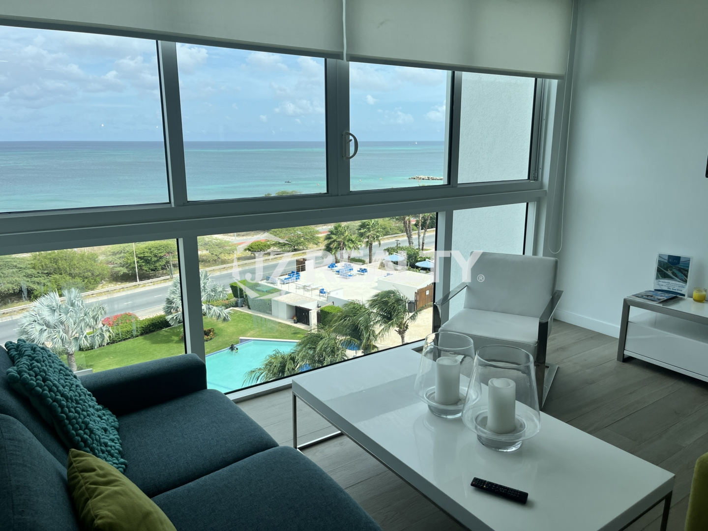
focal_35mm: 26
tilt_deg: -11.1
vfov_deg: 53.1
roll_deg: +0.2
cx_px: 354
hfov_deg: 67.3
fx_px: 532
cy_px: 266
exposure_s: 1/2268
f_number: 1.6
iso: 50
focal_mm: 5.1
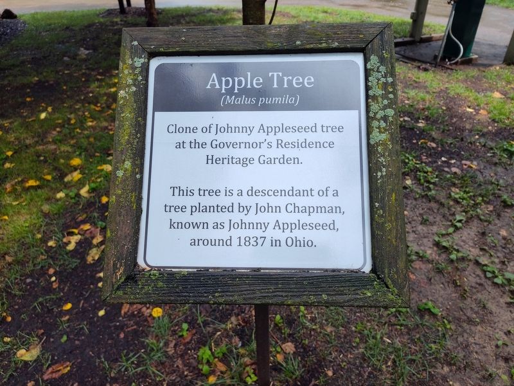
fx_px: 342
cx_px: 257
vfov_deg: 58.9
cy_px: 193
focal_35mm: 23
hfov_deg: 73.9
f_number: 1.8
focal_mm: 5.56
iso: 100
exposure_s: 1/455
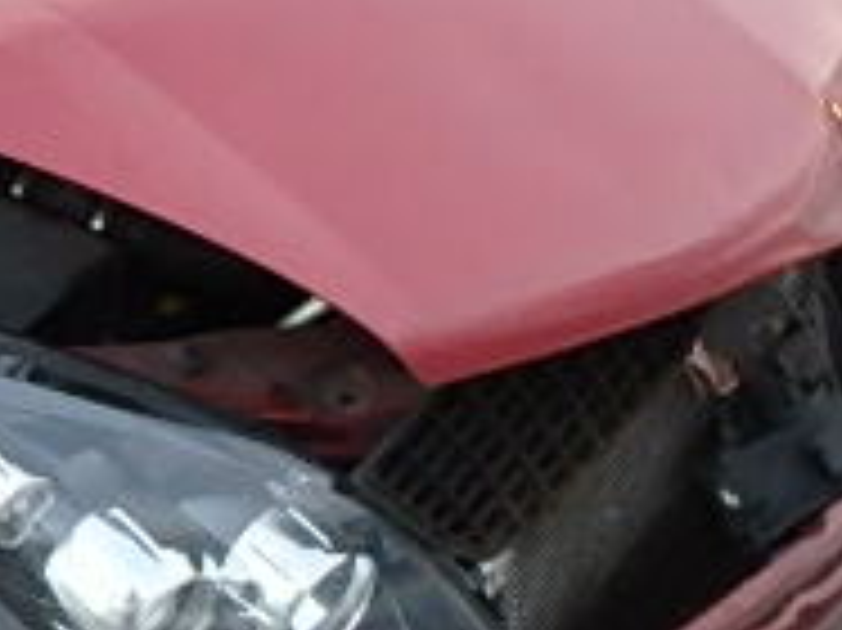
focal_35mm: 72
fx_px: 1750
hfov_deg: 25.1
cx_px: -86
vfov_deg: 20.2
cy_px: 130
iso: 800
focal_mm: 3.7
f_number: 3.5
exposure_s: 1/30
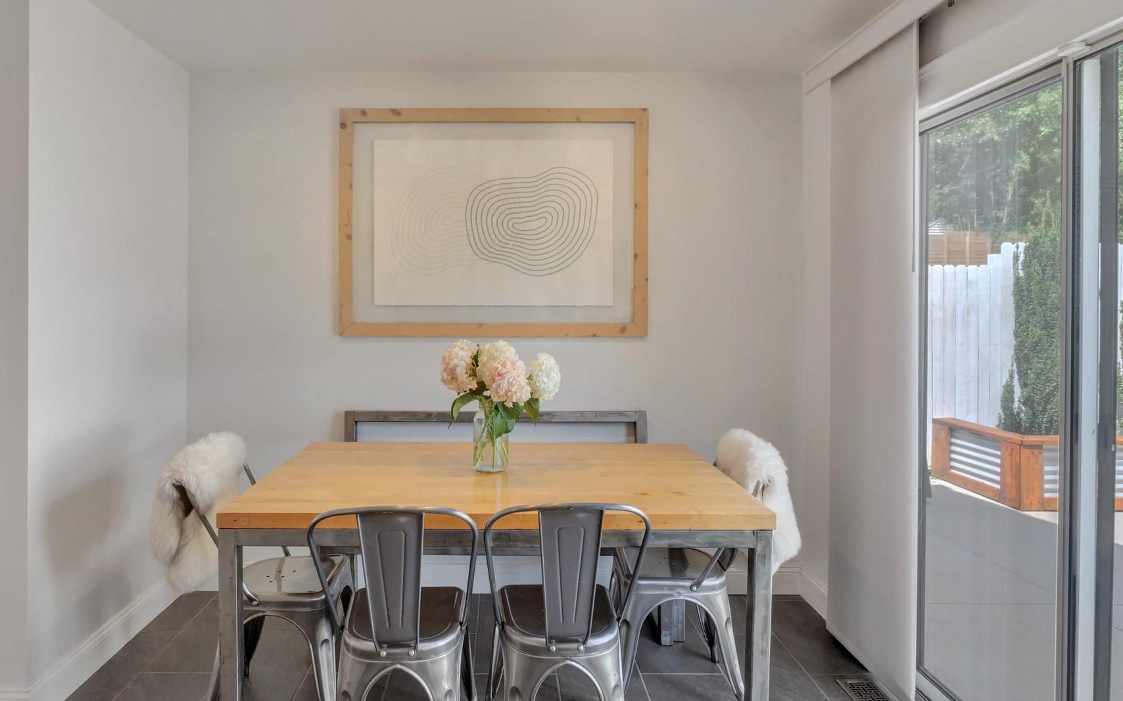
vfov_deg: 54.9
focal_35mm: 22
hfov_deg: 79.4
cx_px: 497
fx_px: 673
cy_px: 310
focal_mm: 12
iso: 200
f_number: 9
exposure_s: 1/30
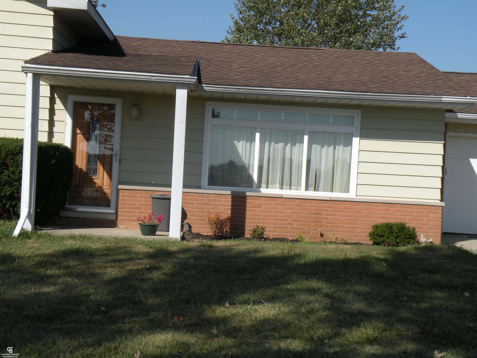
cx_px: 238
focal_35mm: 56
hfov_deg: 34.3
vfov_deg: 26.1
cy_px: 179
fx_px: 772
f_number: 7.1
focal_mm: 9.8
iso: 64
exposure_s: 1/284
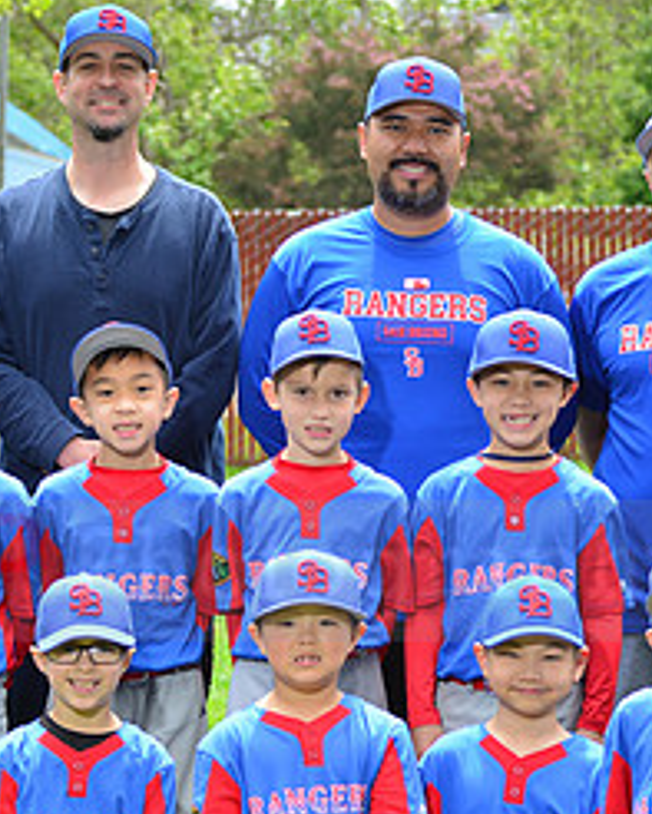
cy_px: 544
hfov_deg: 8.7
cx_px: 298
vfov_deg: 10.9
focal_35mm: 177
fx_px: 4267
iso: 200
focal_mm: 80
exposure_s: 1/200
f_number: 8
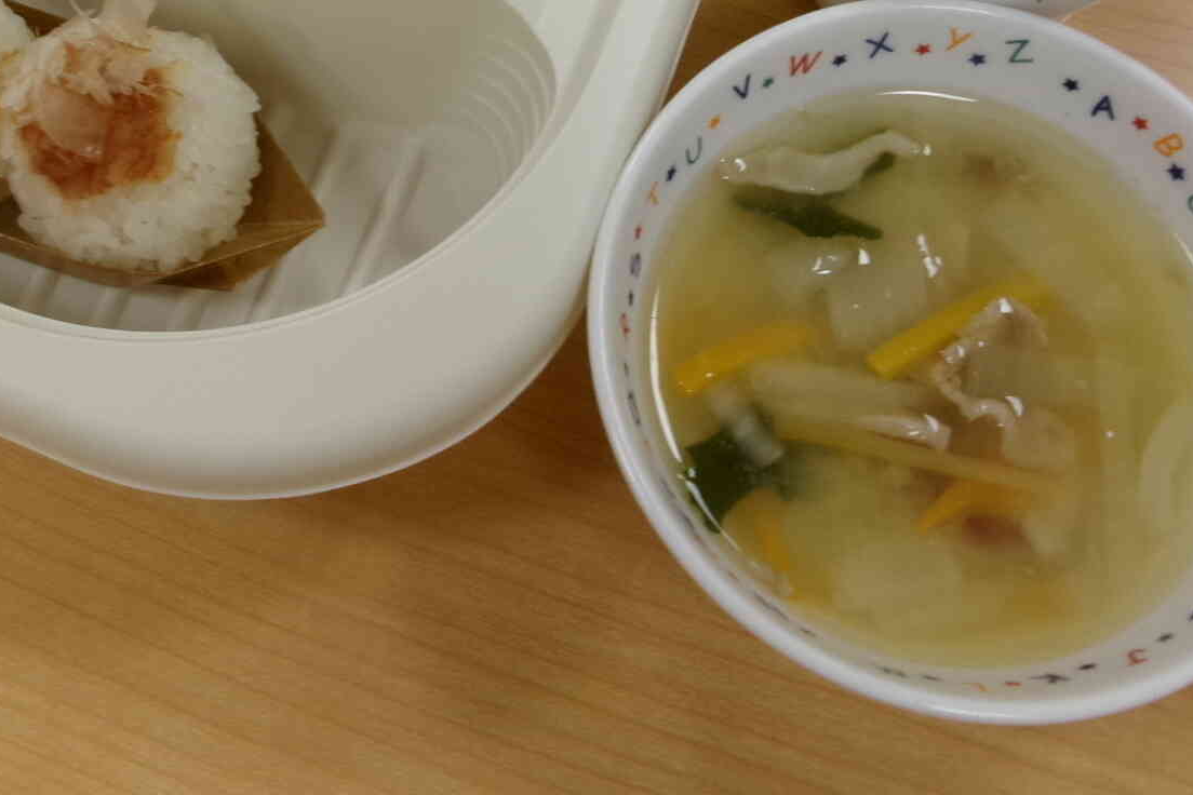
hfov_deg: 36.6
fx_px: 1789
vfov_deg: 23.9
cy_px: -9
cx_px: 426
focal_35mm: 54
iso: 100
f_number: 3.9
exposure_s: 1/70
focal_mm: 5.1
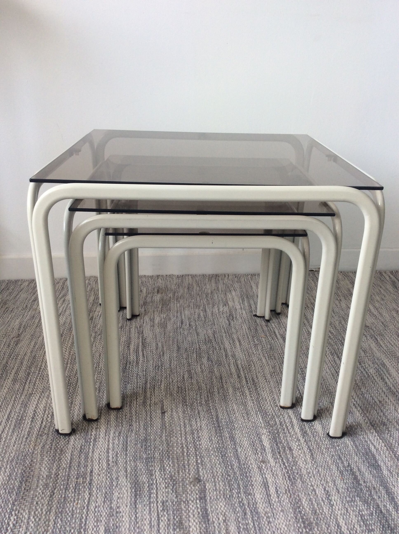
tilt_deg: -23.6
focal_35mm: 32
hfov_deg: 44.1
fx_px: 493
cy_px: 267
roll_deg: -1.8
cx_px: 200
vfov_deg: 56.9
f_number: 2.4
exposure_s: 1/50
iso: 32
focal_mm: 3.3
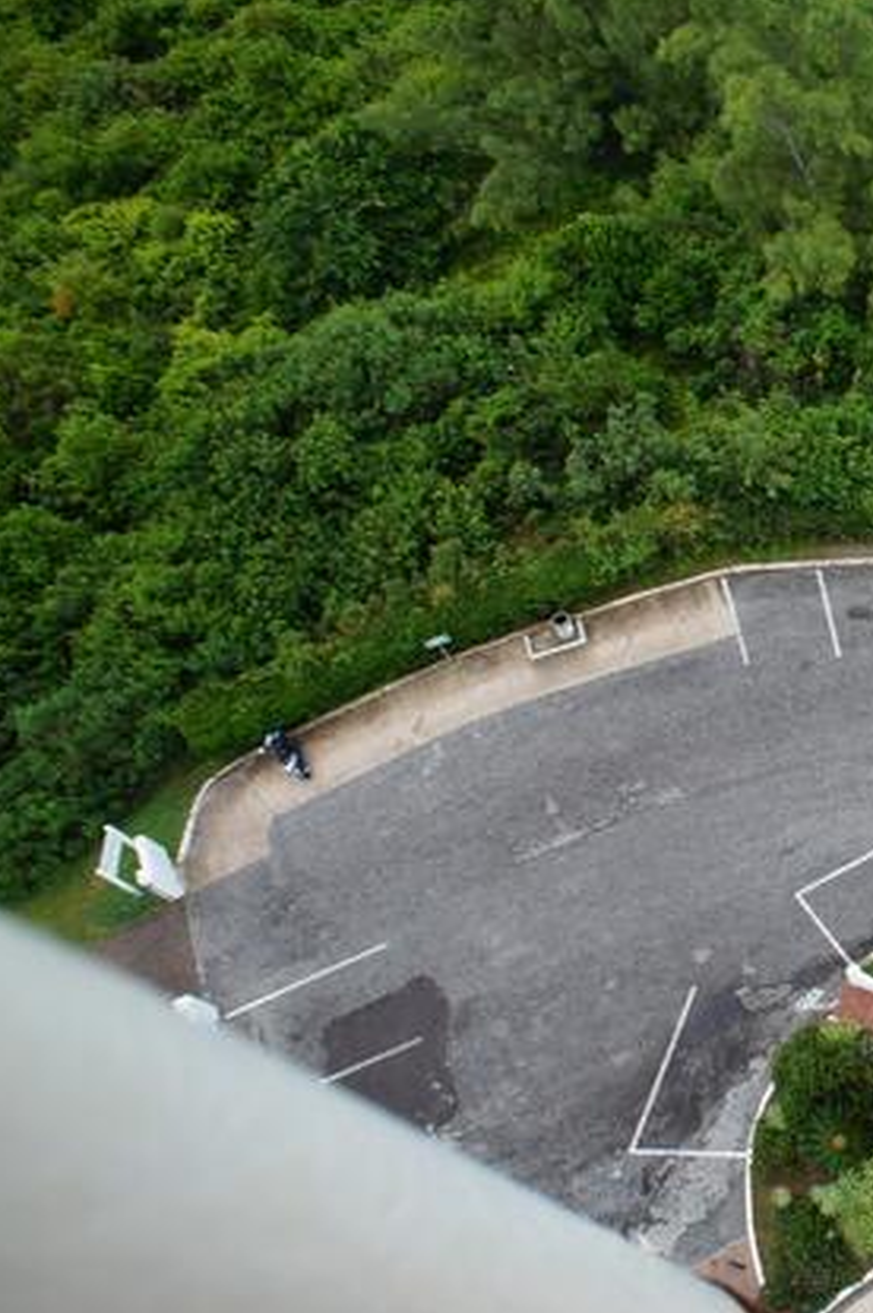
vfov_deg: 51.9
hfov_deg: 31.3
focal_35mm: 37
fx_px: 1348
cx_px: 993
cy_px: 650
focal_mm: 16
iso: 200
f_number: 7.1
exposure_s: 1/80
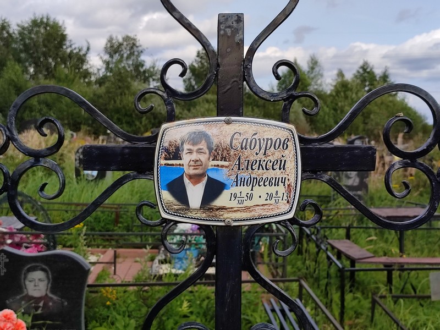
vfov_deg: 54.9
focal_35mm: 25
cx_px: 220
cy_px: 165
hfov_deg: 69.4
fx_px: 318
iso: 50
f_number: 1.9
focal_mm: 6.04
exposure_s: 1/604
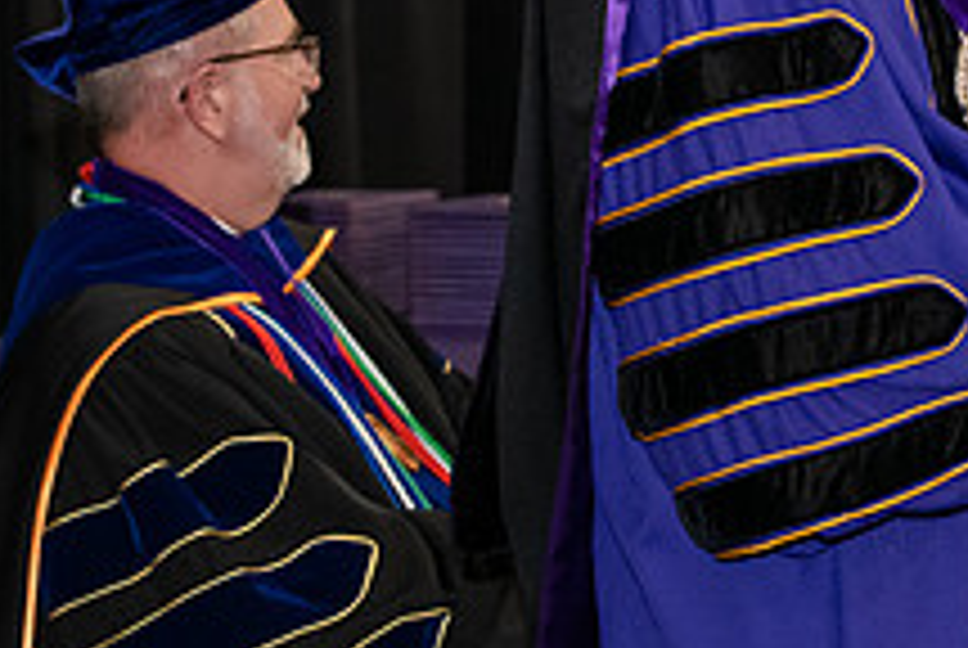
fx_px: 5439
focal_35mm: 202
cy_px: -88
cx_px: 923
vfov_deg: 6.8
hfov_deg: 10.1
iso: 2500
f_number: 5
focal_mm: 75
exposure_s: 1/200
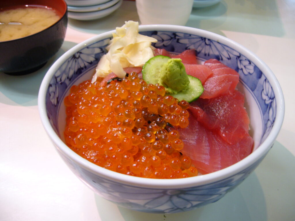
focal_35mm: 35
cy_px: 110
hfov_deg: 52.6
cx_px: 148
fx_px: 298
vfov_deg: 40.7
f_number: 2.8
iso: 100
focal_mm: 5.8
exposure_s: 1/15
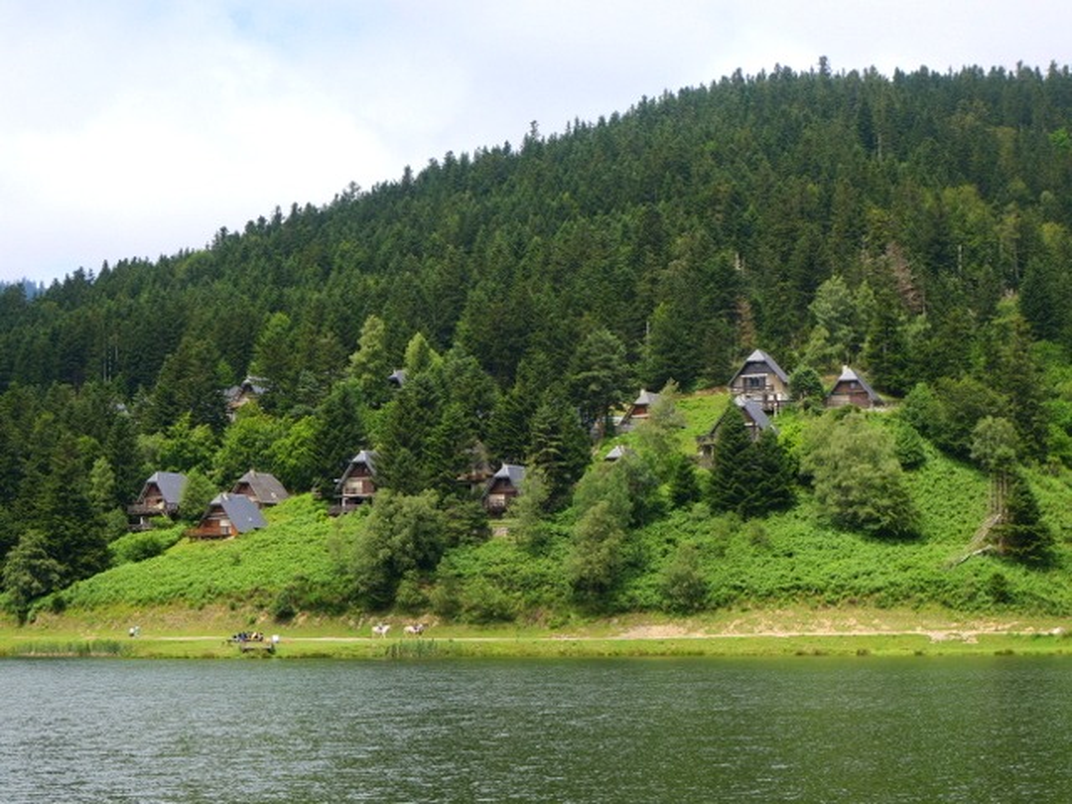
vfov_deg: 22.9
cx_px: 536
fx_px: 1982
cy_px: 402
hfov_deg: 30.3
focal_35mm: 64
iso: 800
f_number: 8
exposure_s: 1/320
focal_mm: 32
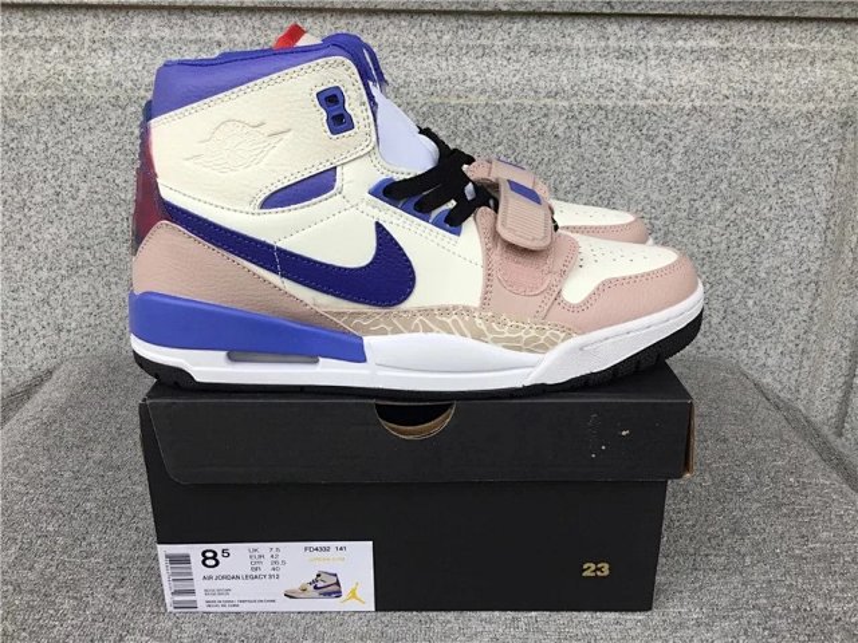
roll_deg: -0.8
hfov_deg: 58.4
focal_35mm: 31
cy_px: 322
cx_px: 429
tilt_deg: -19.6
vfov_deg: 45.4
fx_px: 768
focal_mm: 3.3
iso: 25
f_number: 2.4
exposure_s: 1/259
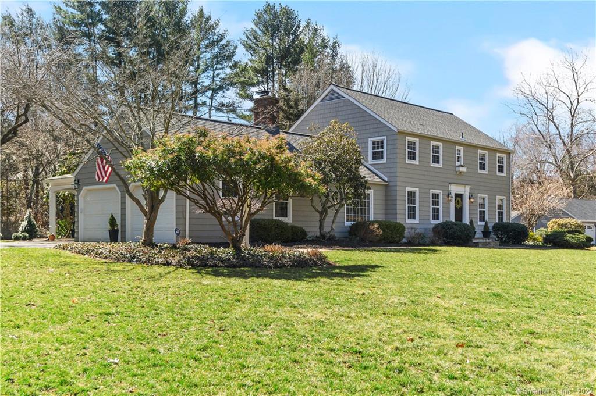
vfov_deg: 37.8
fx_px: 579
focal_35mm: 35
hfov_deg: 54.5
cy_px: 198
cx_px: 298
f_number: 7.1
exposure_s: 1/1600
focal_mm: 35
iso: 1000
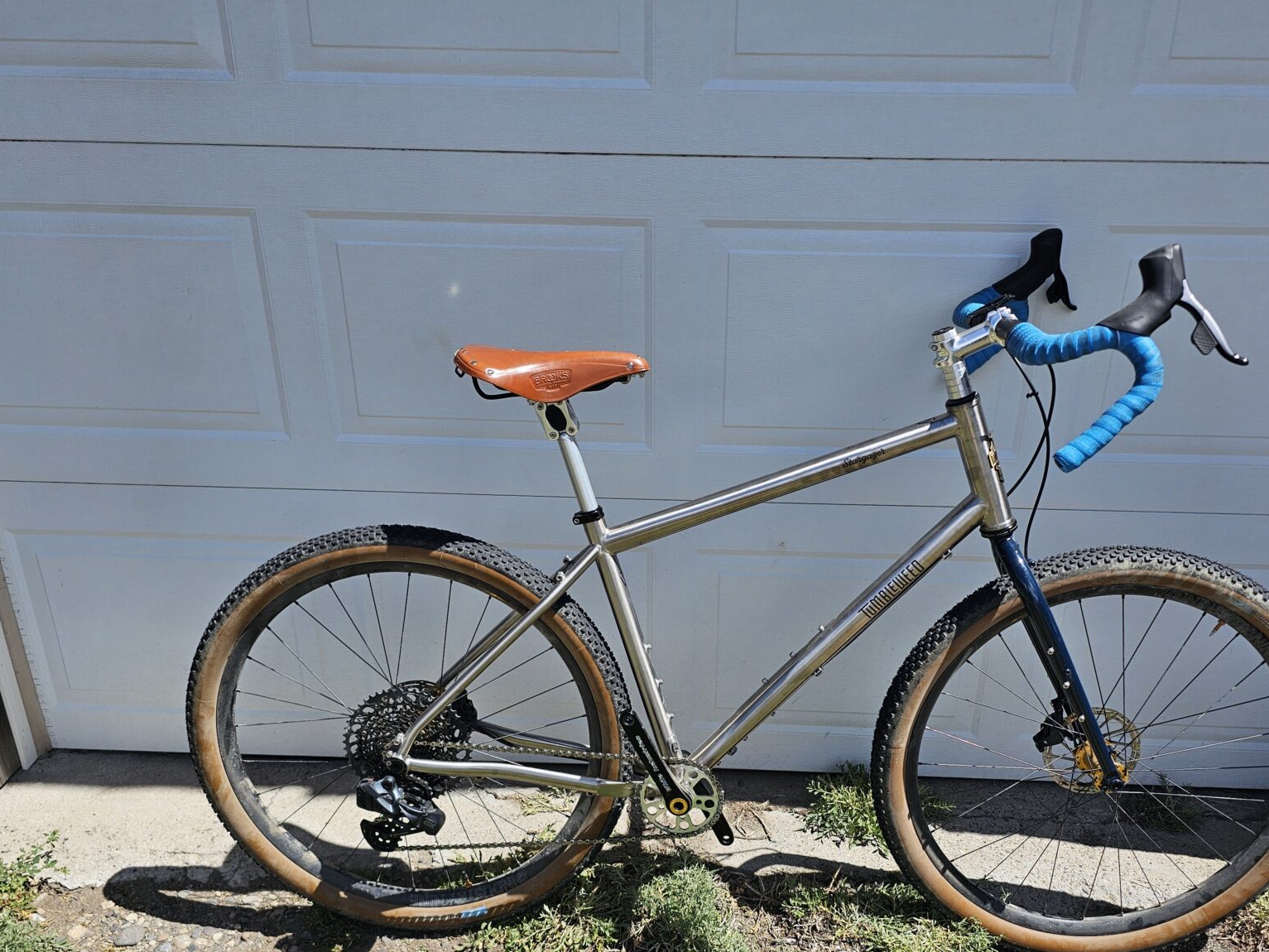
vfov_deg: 46.6
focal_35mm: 30
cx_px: 679
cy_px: 564
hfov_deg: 59.9
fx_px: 1100
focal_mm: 6.3
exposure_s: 1/645
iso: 10
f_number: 1.7
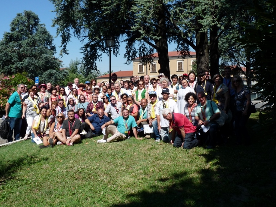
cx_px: 138
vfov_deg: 45.4
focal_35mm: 31
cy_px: 104
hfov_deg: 58.4
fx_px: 247
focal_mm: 5.4
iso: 100
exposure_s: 1/320
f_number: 5.6
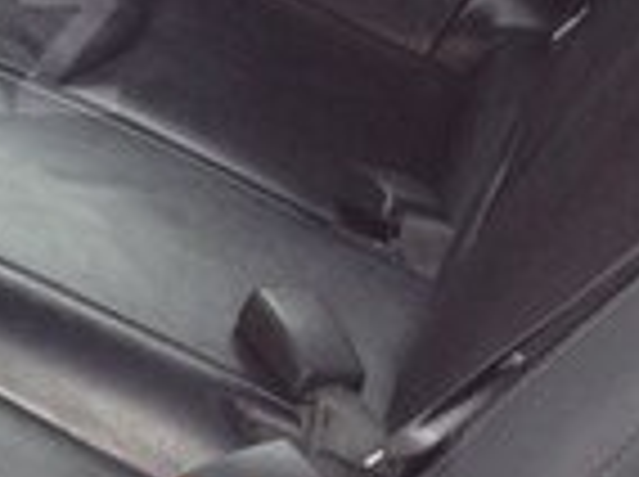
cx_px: -342
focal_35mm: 163
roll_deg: -3.6
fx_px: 3004
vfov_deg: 9.0
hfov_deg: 11.6
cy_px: 47
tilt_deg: -26.8
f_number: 2.4
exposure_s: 1/120
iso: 64
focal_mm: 4.28
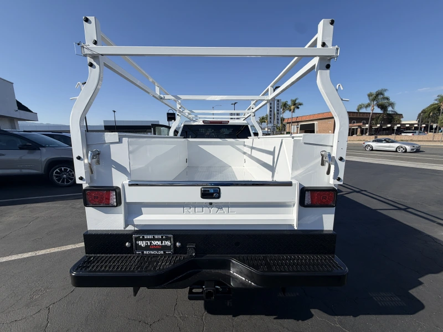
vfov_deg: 85.7
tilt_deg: -7.8
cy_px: 166
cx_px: 222
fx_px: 179
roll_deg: +2.5
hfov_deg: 102.1
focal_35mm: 14
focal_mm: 2.22
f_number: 2.2
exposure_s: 1/1033
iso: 20
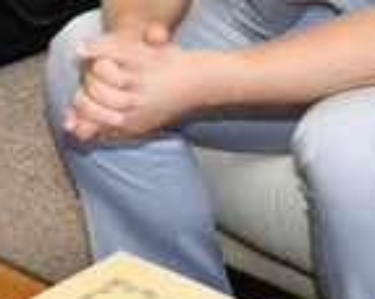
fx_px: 2073
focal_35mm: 187
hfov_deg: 10.3
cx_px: 256
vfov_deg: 8.2
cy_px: -34
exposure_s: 1/60
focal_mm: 26
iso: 360
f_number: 4
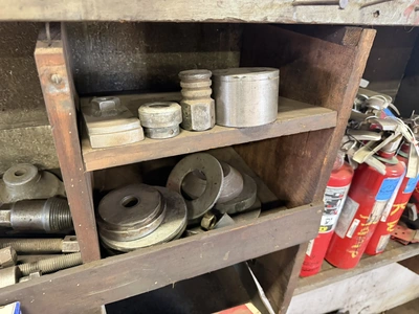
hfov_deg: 71.6
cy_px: 157
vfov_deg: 56.8
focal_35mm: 24
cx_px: 210
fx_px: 291
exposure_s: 1/60
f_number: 1.78
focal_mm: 6.76
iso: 800
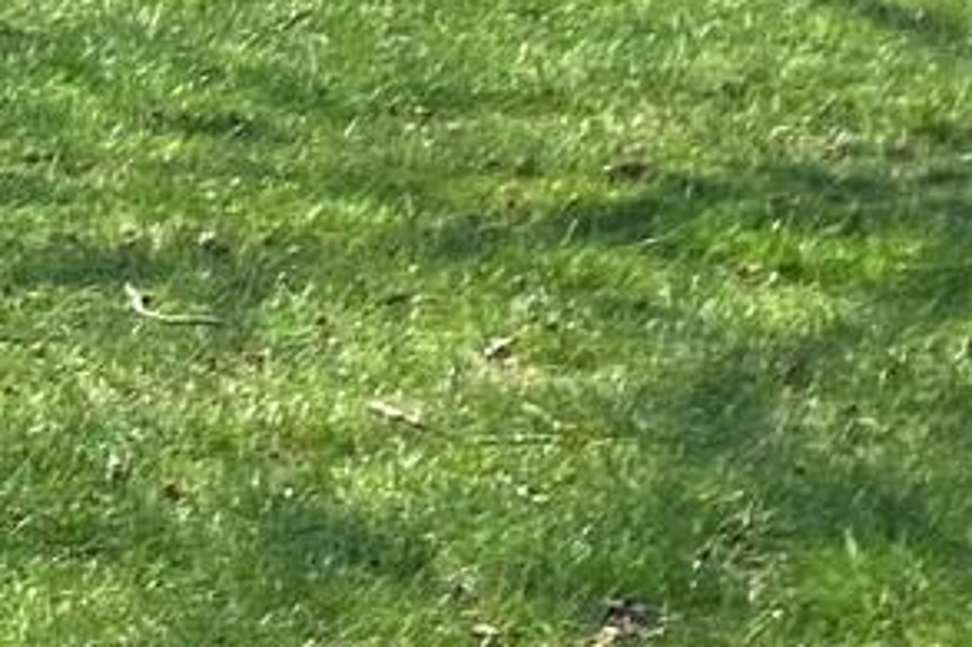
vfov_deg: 3.6
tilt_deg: -10.2
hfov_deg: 5.0
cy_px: -551
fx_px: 10200
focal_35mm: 378
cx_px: -2415
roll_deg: -0.4
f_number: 2
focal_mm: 6
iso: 20
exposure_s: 1/1020
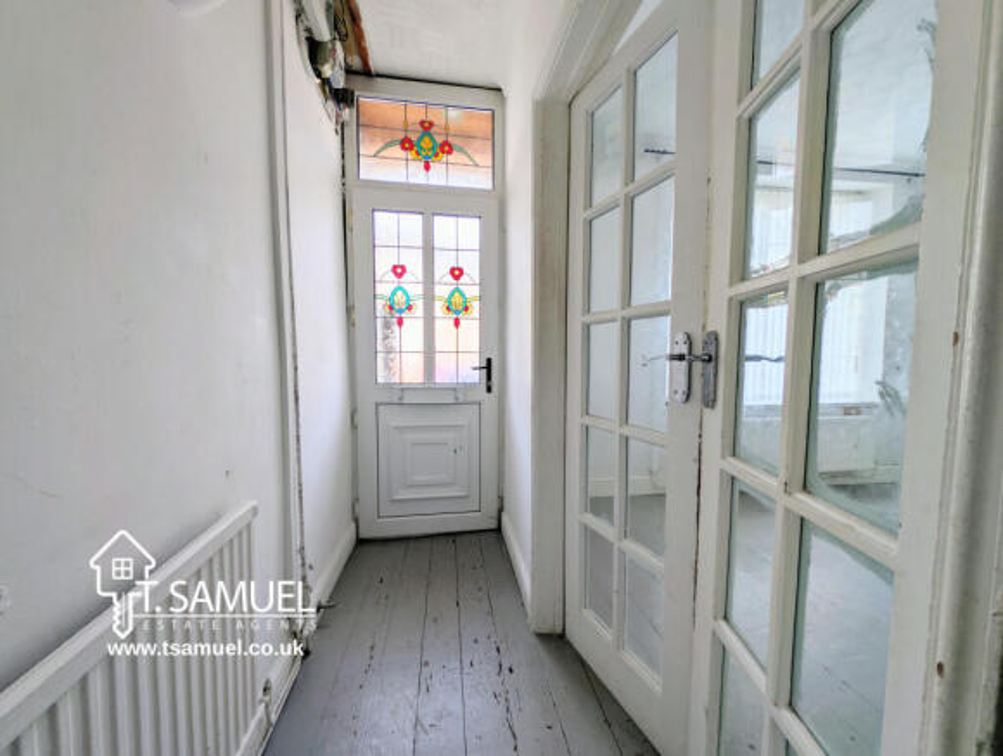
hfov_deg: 110.4
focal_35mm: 12
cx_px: 502
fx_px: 348
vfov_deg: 94.7
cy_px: 378
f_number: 1.95
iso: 41
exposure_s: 1/263
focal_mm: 2.23
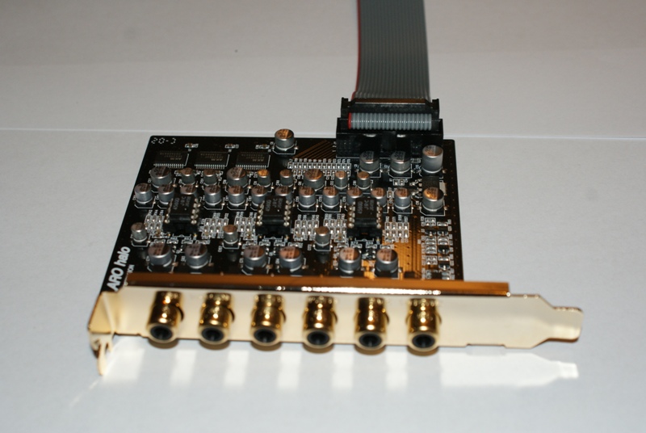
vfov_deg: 25.8
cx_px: 323
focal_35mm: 52
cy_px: 216
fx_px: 943
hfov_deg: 37.8
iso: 400
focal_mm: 35
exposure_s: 1/60
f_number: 6.3
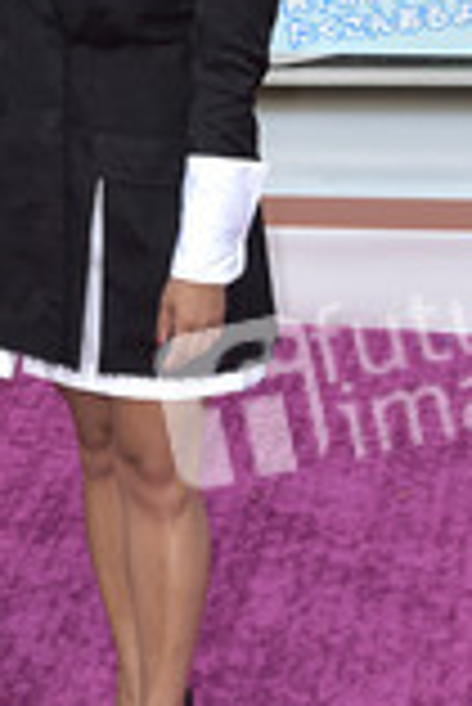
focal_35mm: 140
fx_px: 2747
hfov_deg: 9.7
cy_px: 157
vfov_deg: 14.6
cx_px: -20
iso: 640
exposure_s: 1/250
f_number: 7.1
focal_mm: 55
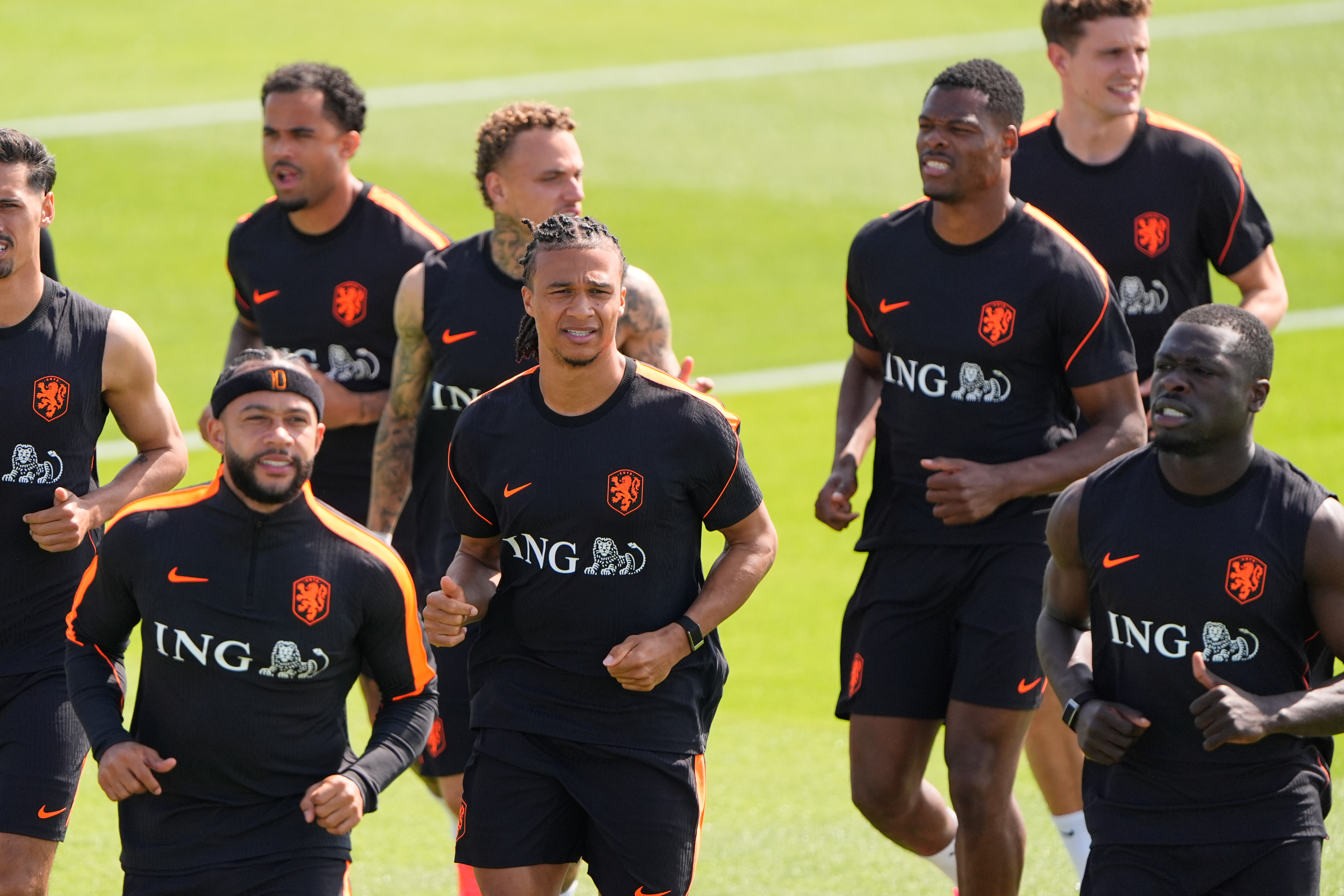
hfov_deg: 2.9
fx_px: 26767
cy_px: 463
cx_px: 548
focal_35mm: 717
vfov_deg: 1.9
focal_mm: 600
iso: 640
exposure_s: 1/2500
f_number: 4
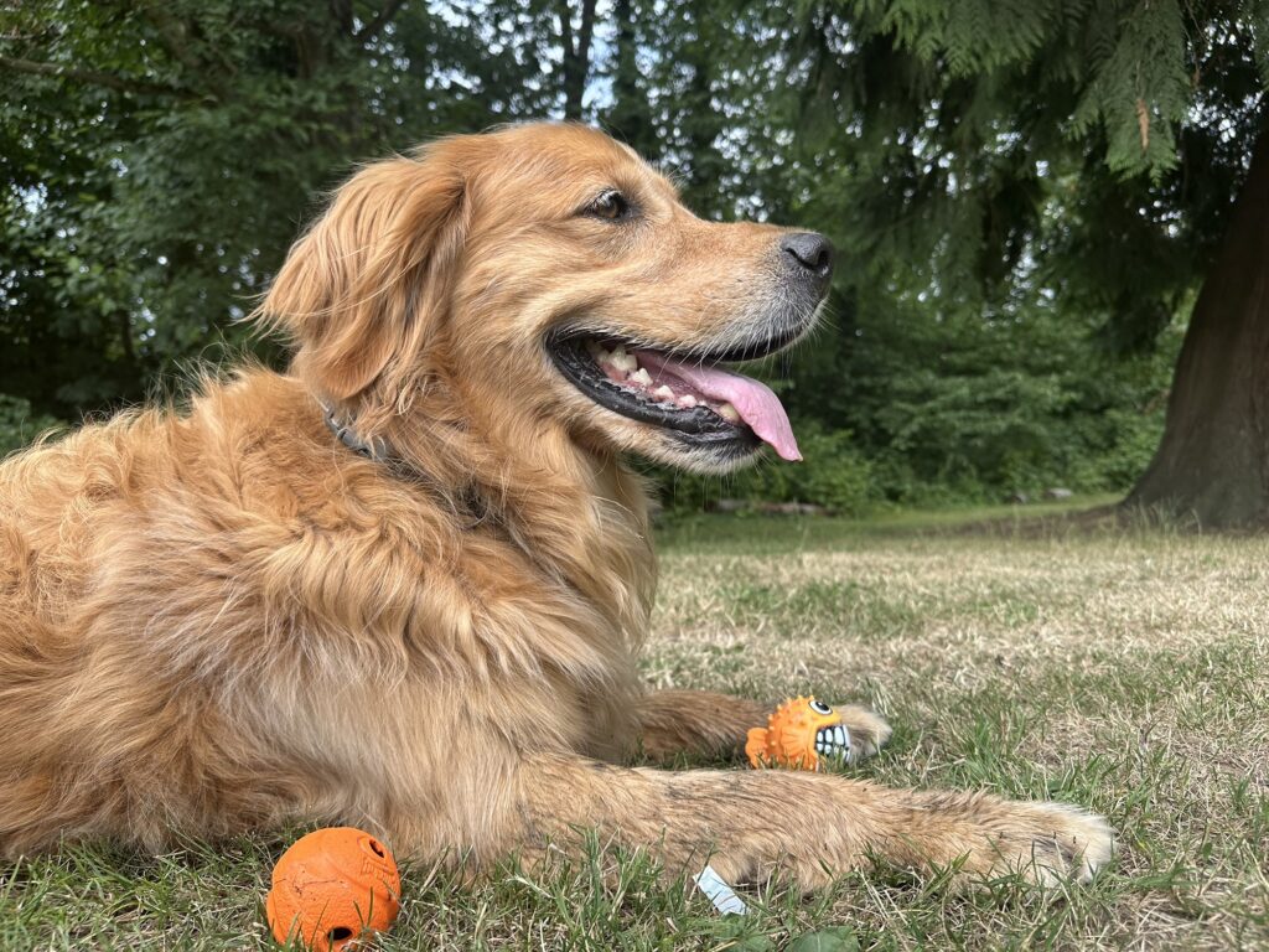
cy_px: 476
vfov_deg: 56.8
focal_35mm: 24
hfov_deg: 71.6
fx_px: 880
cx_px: 634
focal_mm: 6.86
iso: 80
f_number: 1.78
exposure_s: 1/894
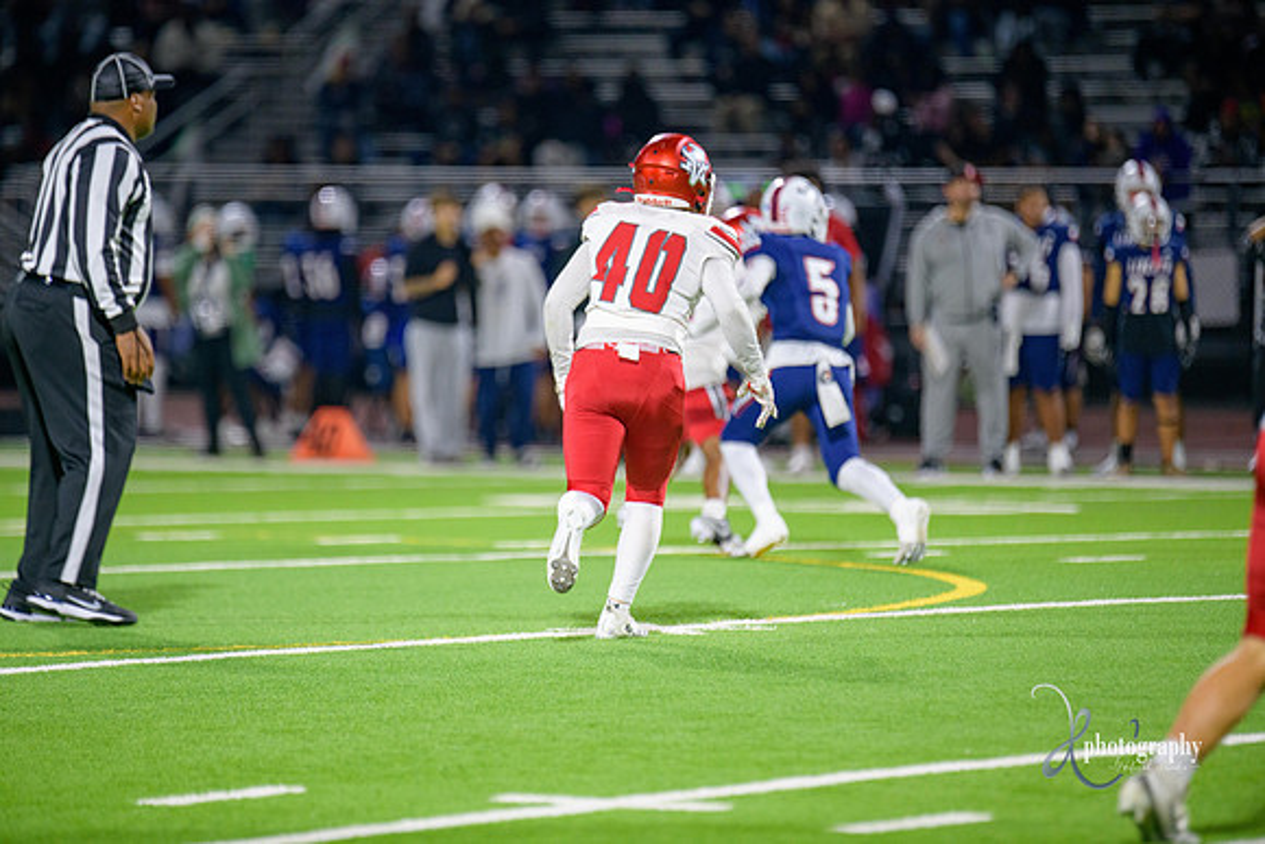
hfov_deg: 7.6
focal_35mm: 270
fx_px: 9489
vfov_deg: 5.1
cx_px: 632
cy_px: 422
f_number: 2.8
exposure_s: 1/250
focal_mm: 270
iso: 2000
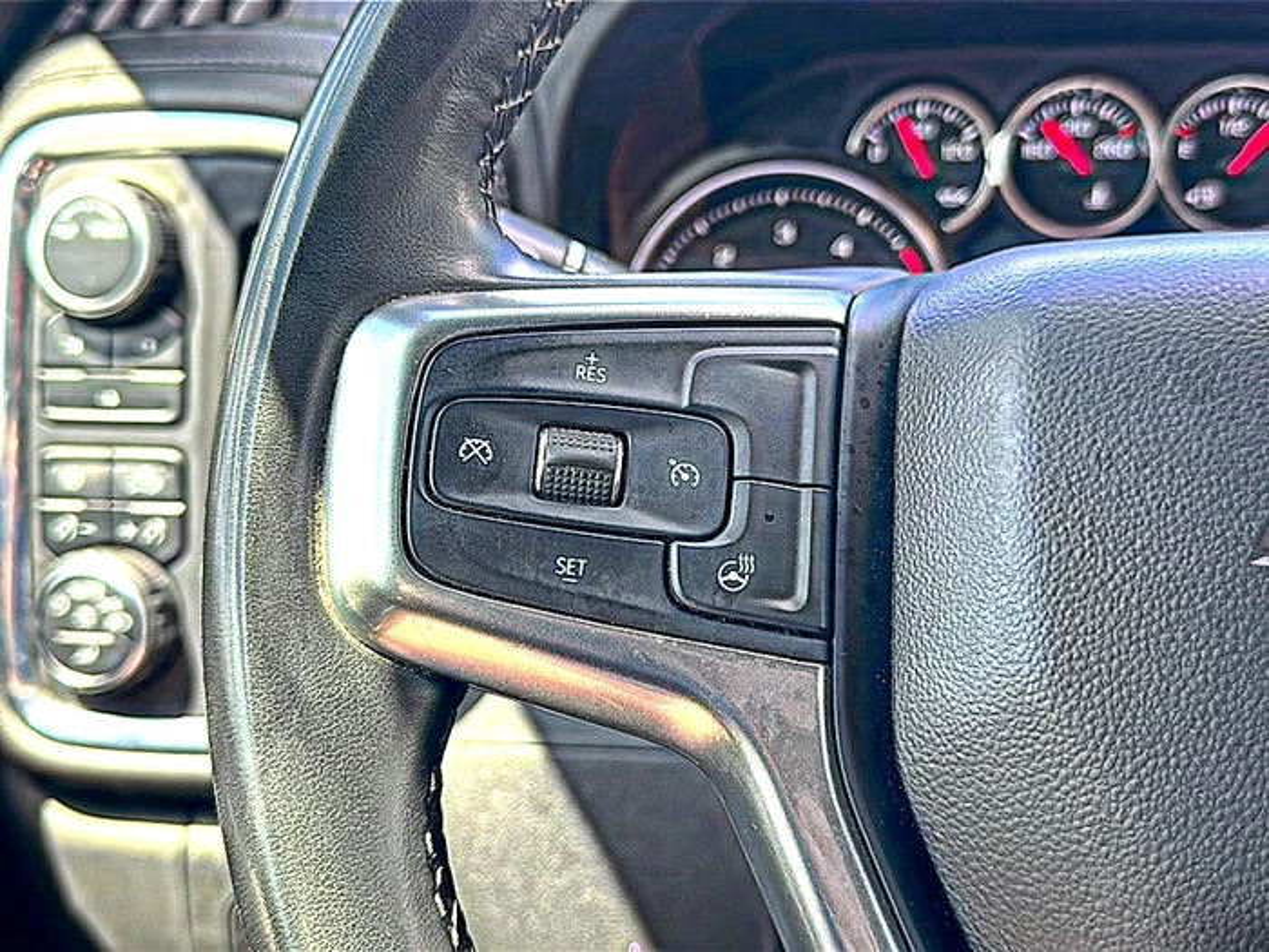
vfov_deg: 45.4
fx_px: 1136
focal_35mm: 31
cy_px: 476
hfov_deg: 58.4
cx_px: 634
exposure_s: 1/88
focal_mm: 6.86
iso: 64
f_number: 1.78
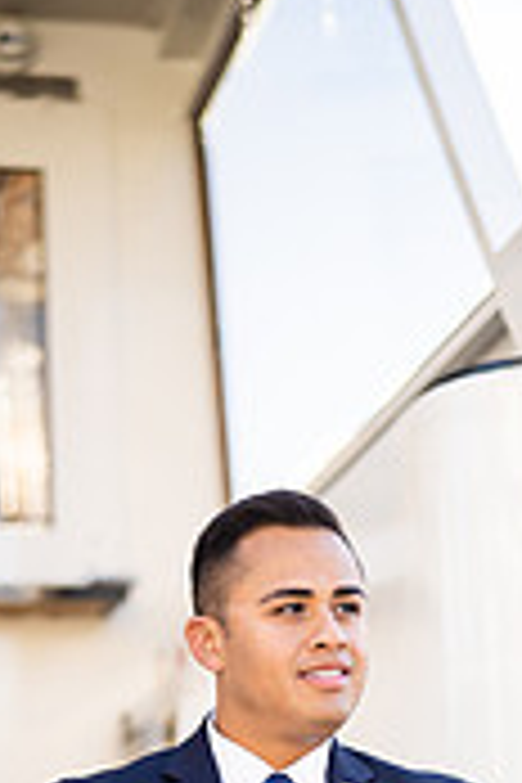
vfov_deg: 15.2
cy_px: 976
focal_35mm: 129
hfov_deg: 10.6
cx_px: 360
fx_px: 2806
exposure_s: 1/2000
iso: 160
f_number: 1.4
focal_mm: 50
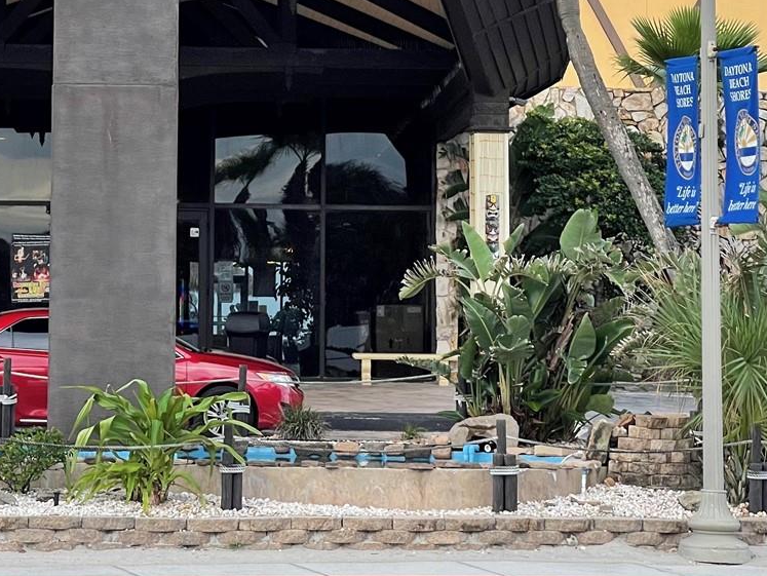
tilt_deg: +7.2
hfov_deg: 14.4
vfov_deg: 10.7
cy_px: -30
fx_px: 3037
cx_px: 217
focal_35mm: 137
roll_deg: -1.1
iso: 20
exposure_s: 1/208
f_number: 2.2
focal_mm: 7.5
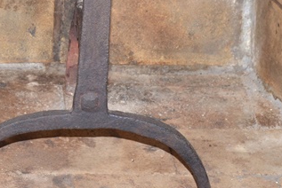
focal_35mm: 189
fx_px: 1482
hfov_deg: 10.7
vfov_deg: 7.3
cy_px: 39
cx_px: -44
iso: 400
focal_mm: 40
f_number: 8
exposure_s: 1/60
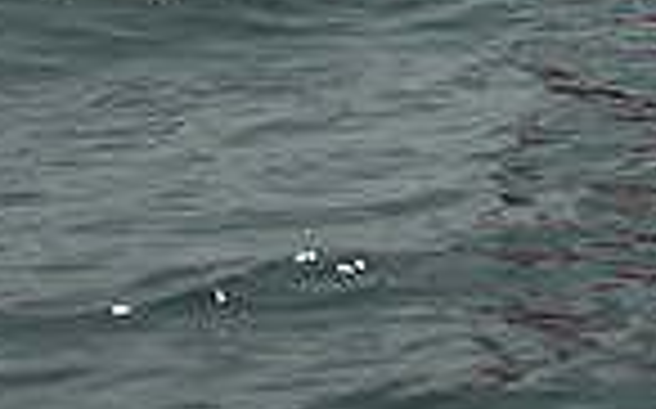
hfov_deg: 6.1
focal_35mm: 344
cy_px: -849
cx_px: 550
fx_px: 6145
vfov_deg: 3.7
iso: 320
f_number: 10
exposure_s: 1/1250
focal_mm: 85
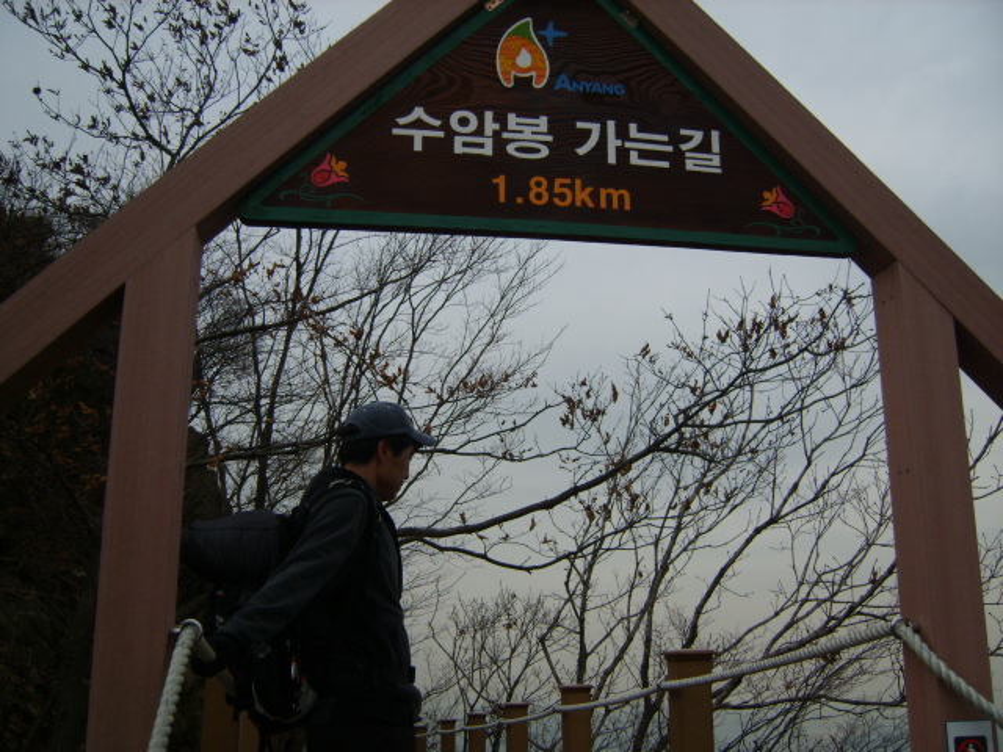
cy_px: 376
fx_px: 1014
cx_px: 502
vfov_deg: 40.7
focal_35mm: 35
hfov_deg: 52.6
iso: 50
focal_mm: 7.4
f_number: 2.8
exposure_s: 1/1000
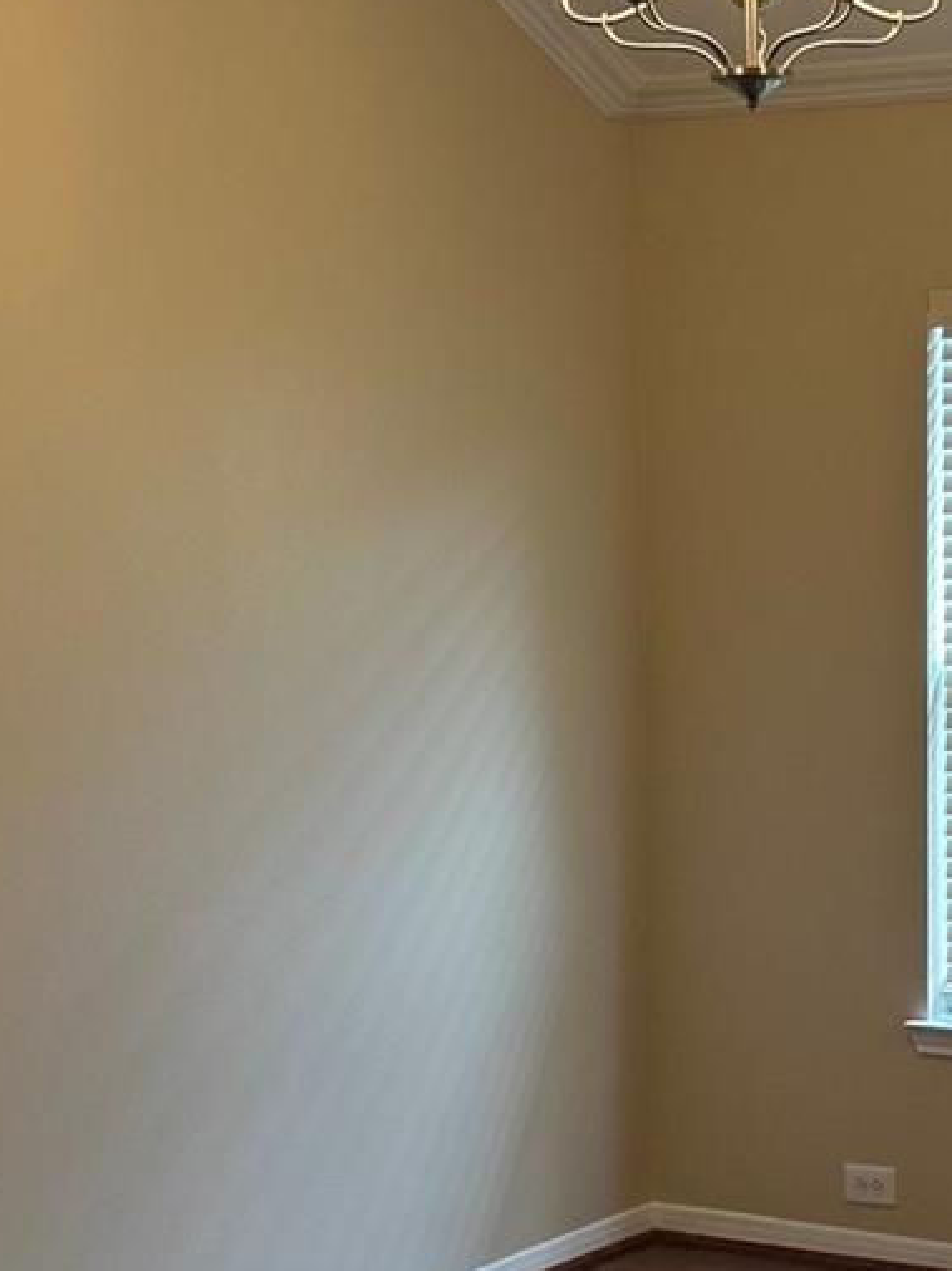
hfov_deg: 18.3
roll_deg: +0.4
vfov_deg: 24.7
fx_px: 2899
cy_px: 651
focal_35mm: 79
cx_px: 907
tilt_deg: -1.3
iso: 100
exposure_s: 1/60
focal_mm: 5.7
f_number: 1.5
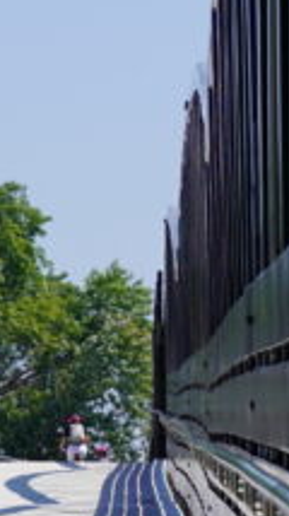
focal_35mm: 527
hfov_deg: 2.3
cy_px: 445
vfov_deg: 4.1
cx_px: -503
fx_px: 7197
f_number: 5
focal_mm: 70
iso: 100
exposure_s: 1/800
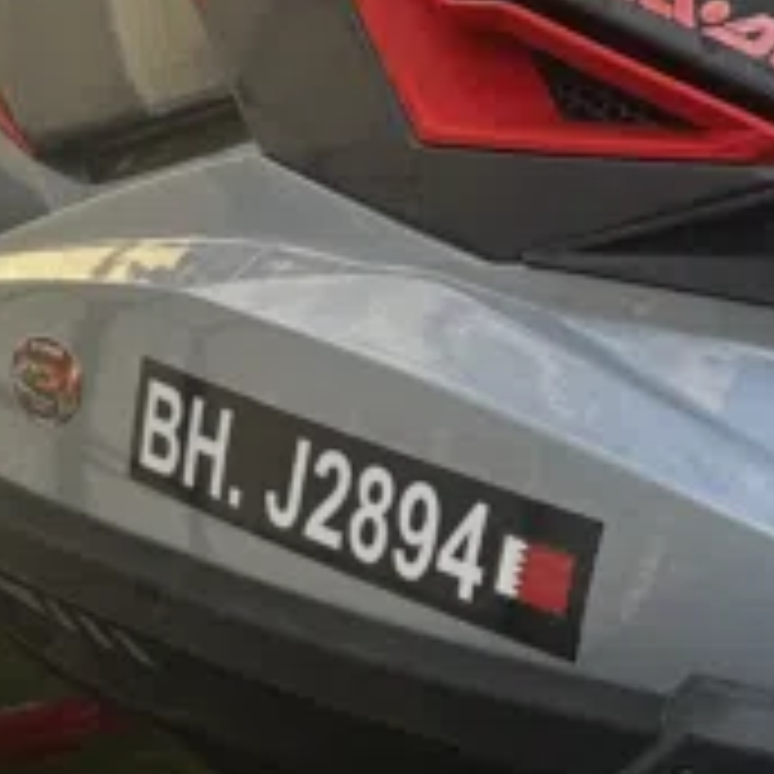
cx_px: 675
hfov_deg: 21.5
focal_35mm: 79
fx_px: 1998
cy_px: 518
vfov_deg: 21.8
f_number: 1.78
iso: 80
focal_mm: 6.86
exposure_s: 1/672
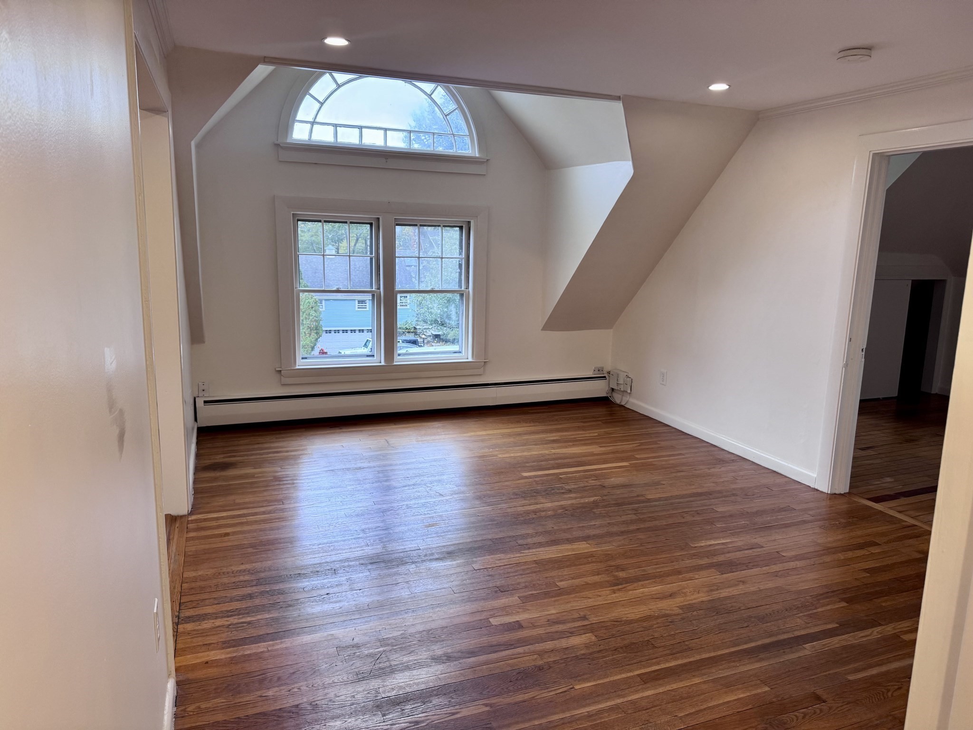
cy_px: 365
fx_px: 675
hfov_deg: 71.6
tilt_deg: -11.4
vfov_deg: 56.8
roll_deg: -1.6
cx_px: 486
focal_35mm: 24
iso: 125
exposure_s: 1/60
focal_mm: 6.76
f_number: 1.78
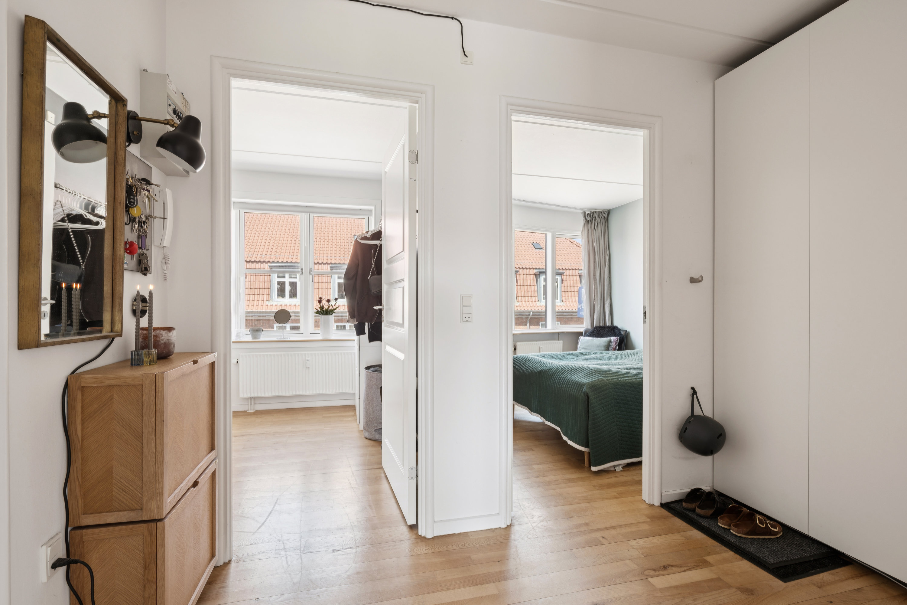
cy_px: 302
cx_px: 454
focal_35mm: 17
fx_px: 428
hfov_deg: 93.3
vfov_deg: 70.4
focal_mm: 17
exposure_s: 1/10
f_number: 10
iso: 160
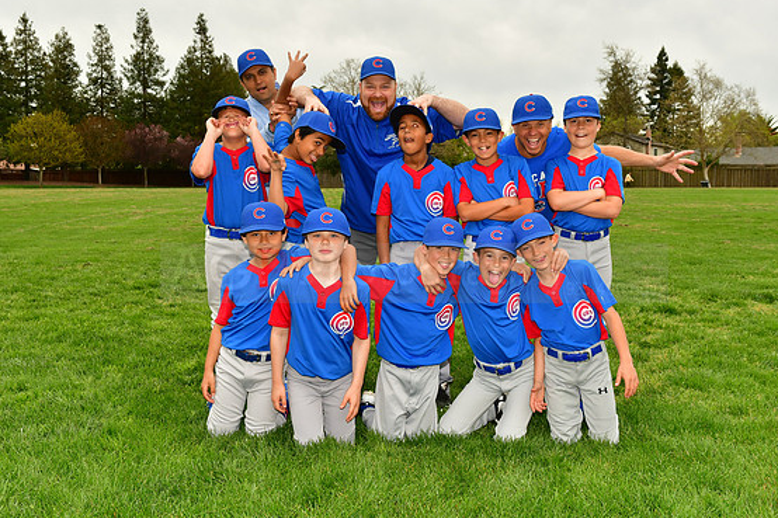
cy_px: 262
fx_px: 951
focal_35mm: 44
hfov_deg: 44.5
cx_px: 396
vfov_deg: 30.5
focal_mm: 28
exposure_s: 1/500
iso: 400
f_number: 7.1
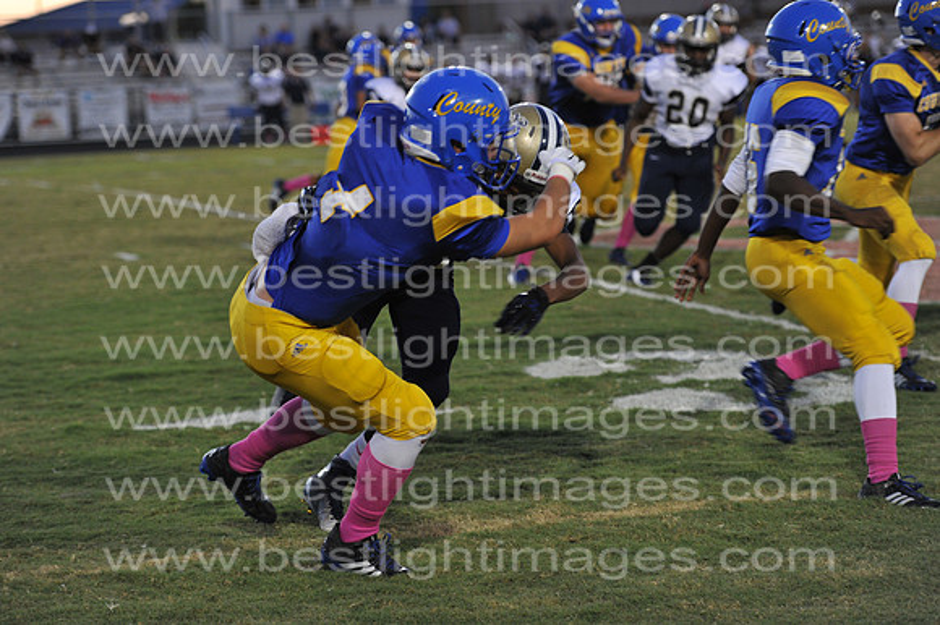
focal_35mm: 102
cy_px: 312
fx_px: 2662
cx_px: 470
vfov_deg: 13.4
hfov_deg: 20.0
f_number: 3.2
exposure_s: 1/400
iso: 1600
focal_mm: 102
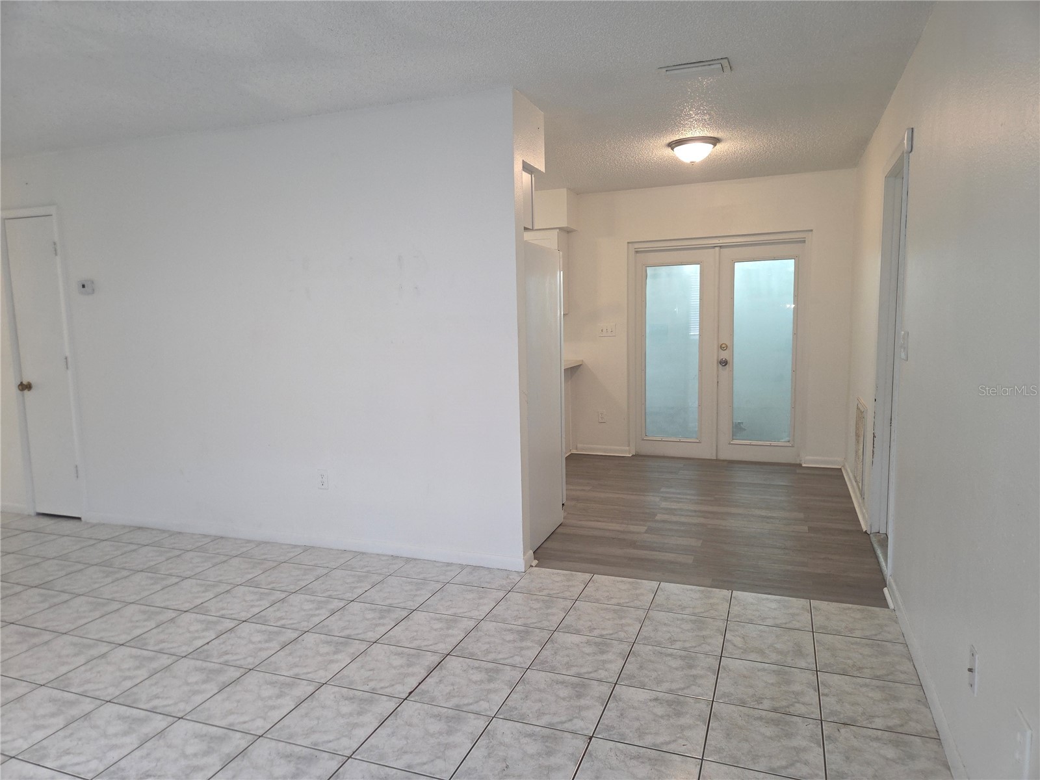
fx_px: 691
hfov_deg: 73.9
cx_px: 520
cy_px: 390
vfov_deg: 58.9
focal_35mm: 23
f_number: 1.8
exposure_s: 1/60
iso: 100
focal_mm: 5.4
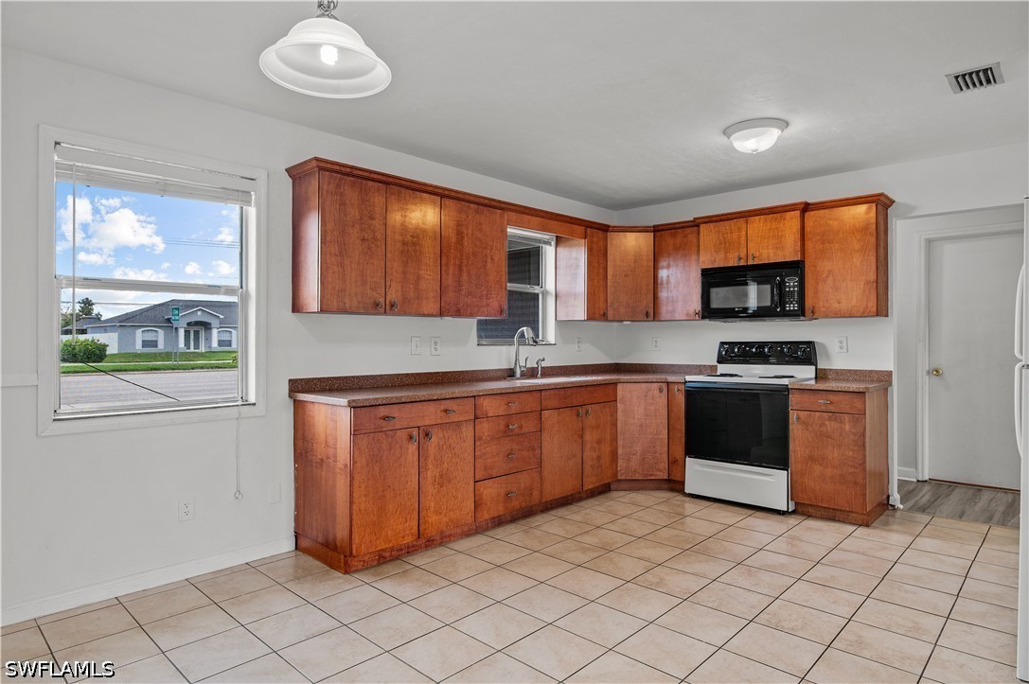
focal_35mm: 21
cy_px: 342
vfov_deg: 59.4
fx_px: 600
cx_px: 514
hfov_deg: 81.2
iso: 320
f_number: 8
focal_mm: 21
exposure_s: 1/5
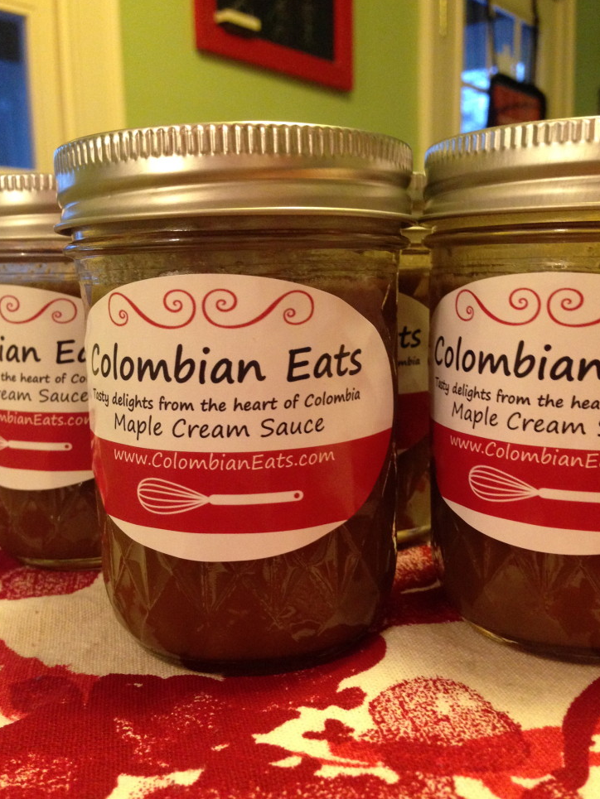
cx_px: 306
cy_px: 415
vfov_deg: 52.6
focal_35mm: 35
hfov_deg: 40.7
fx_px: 809
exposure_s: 1/17
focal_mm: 4.12
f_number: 2.4
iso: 400
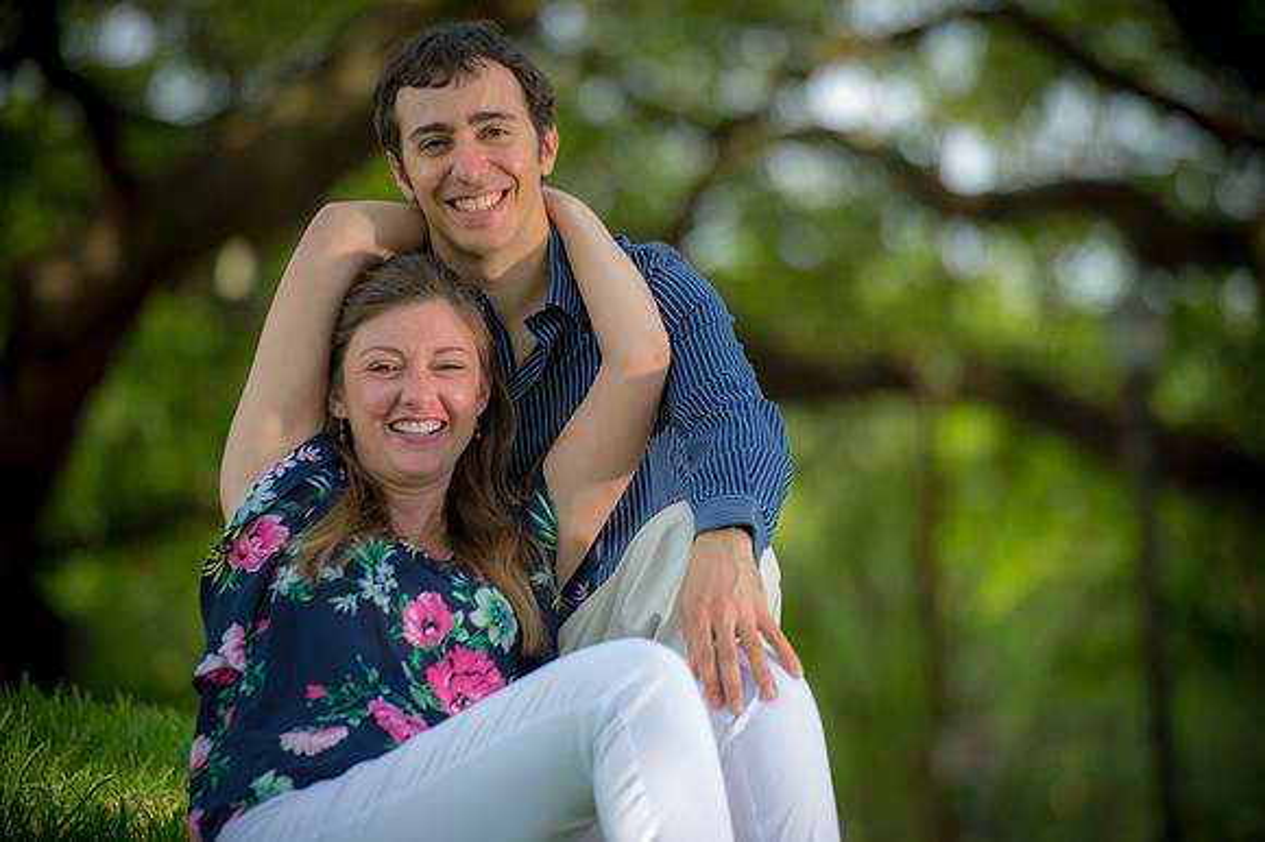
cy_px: 421
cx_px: 632
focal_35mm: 200
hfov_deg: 10.3
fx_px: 7024
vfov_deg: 6.9
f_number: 3.5
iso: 200
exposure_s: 1/320
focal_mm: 200
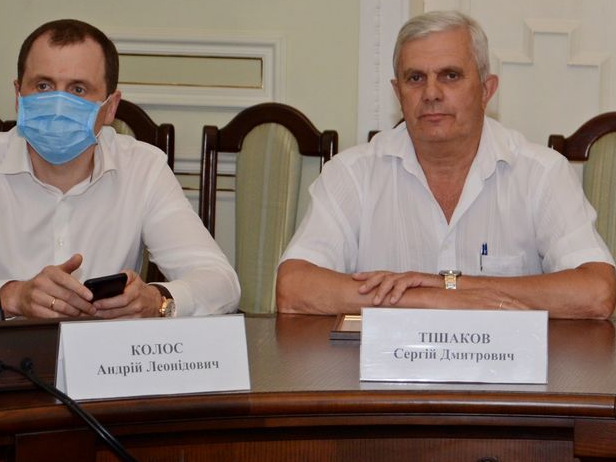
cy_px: 232
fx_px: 2617
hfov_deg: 13.4
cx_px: 499
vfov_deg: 10.1
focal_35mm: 147
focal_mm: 45
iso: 800
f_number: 4.8
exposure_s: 1/250
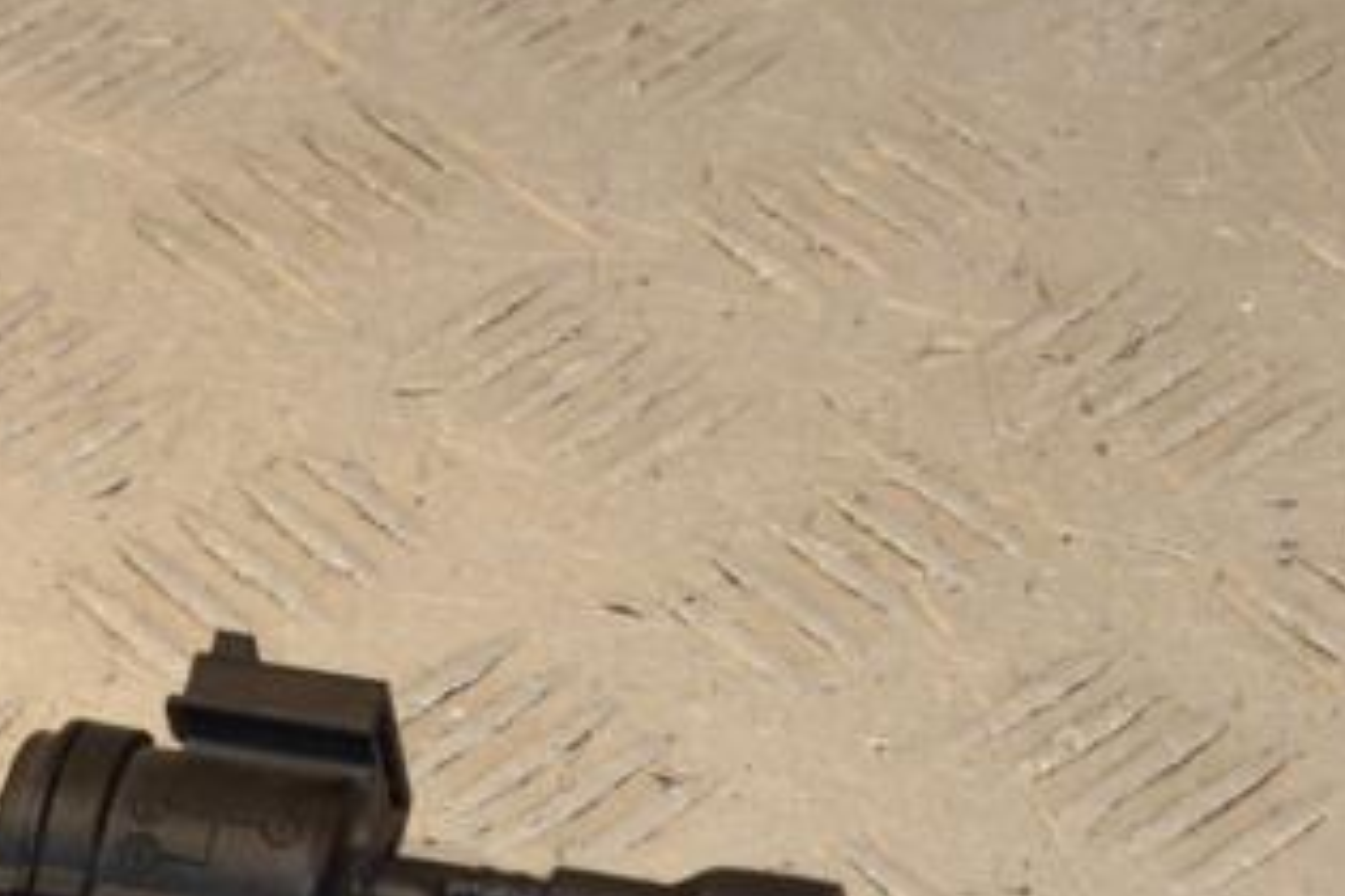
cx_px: 325
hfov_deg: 8.5
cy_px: 661
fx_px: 9076
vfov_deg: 5.7
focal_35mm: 243
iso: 800
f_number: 10
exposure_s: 1/200
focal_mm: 85
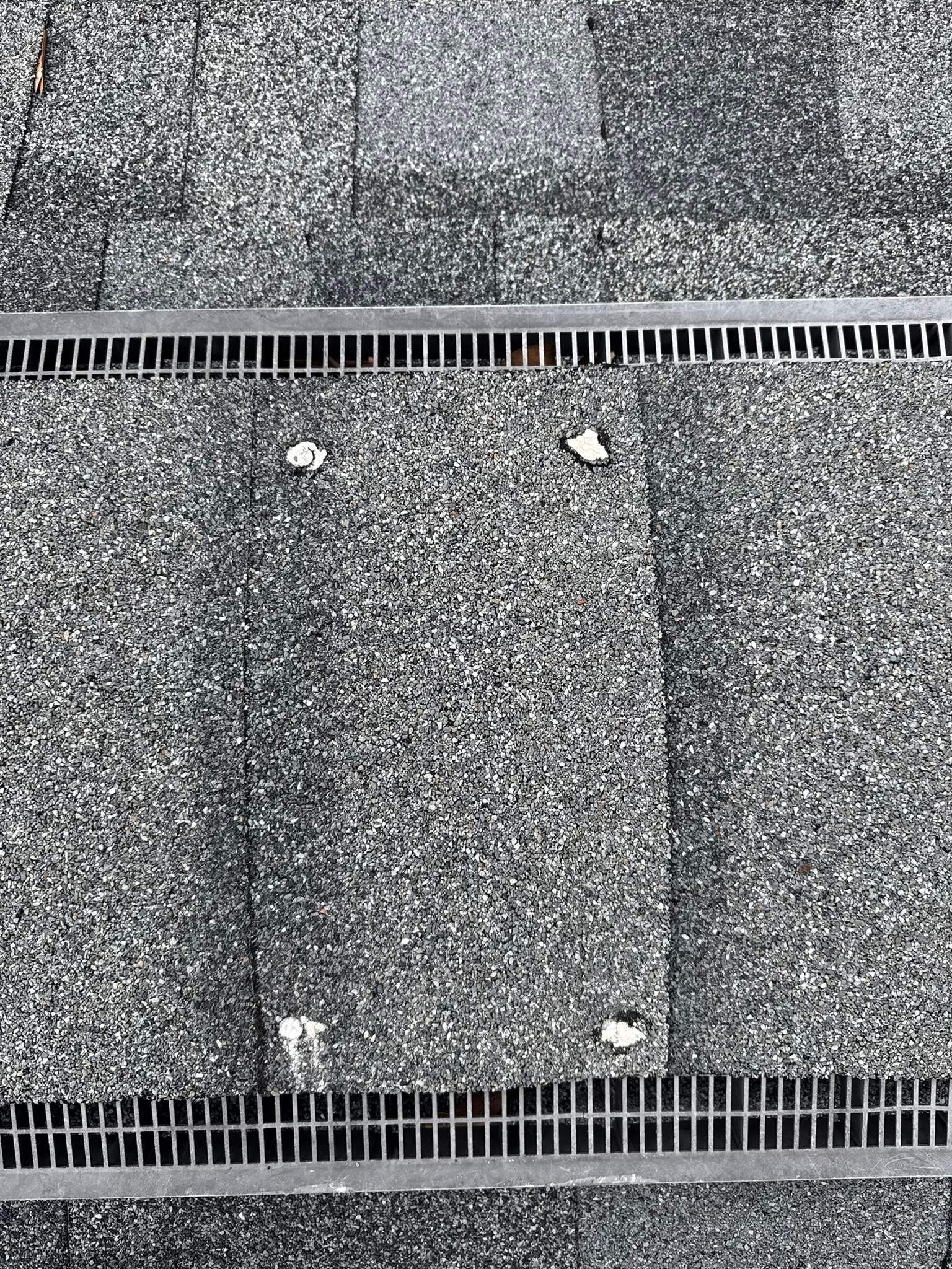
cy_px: 634
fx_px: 880
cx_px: 476
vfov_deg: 71.6
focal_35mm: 24
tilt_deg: -85.5
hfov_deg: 56.8
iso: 80
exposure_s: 1/842
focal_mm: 6.76
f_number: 1.78
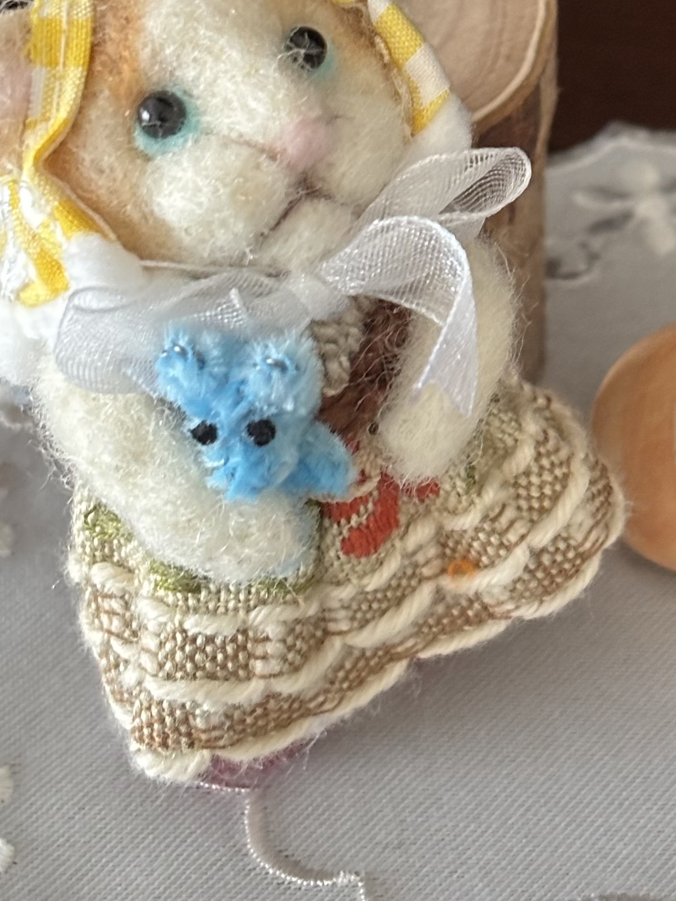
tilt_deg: -33.8
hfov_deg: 13.3
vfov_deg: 17.4
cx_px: 554
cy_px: 31
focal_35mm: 111
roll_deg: -1.3
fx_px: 2890
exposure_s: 1/40
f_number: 1.6
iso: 320
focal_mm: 5.96
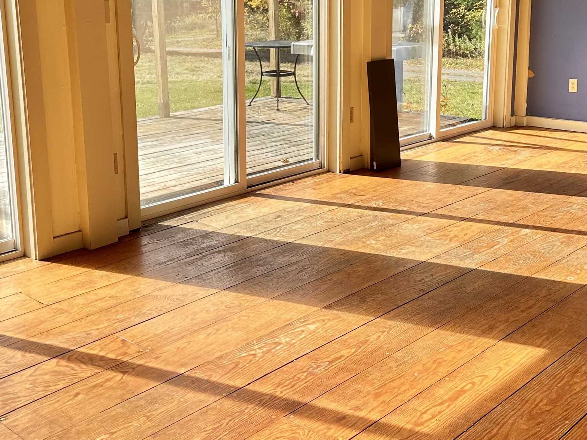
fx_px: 797
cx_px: 255
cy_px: 137
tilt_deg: -10.4
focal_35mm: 47
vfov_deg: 30.6
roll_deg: +1.0
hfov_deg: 40.4
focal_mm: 6.86
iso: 80
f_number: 1.78
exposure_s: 1/399
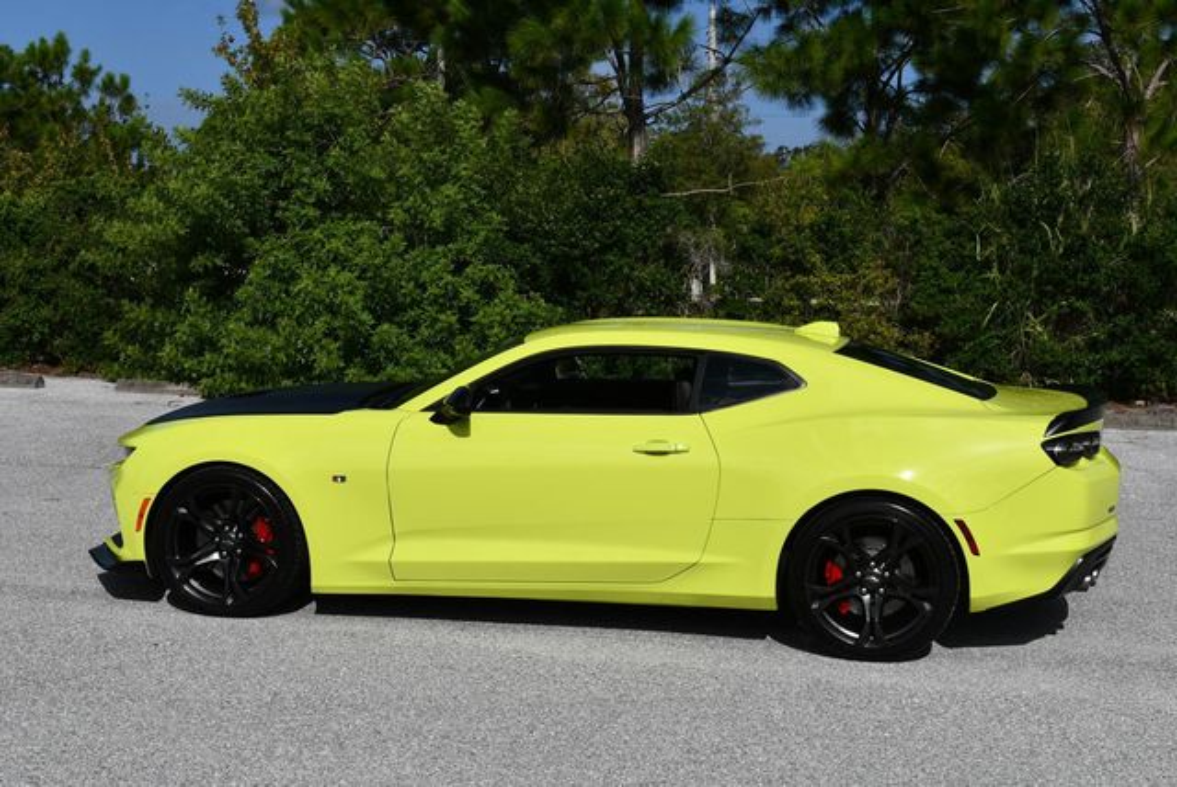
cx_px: 588
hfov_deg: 38.2
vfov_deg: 26.0
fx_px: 1702
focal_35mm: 52
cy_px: 394
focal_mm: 26
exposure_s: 1/400
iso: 100
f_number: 10
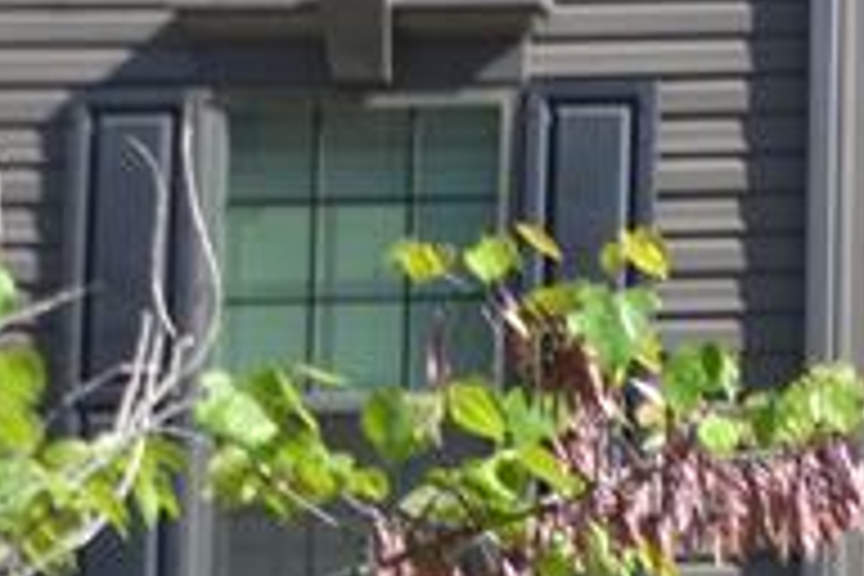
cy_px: 268
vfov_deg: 10.1
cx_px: 2066
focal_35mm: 136
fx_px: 3256
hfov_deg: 12.1
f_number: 6.3
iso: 100
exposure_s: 1/160
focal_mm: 17
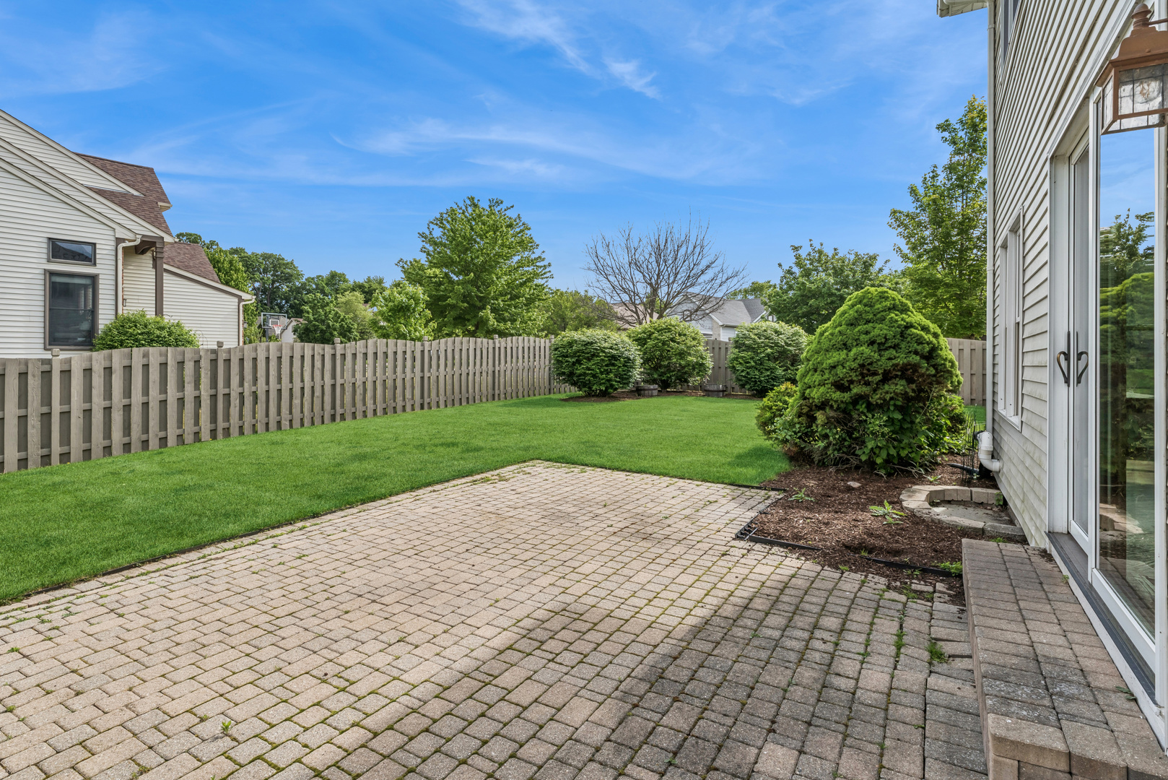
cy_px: 390
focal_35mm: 17
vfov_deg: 70.5
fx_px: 552
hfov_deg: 93.3
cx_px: 584
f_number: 11
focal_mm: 17
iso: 200
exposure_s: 1/250
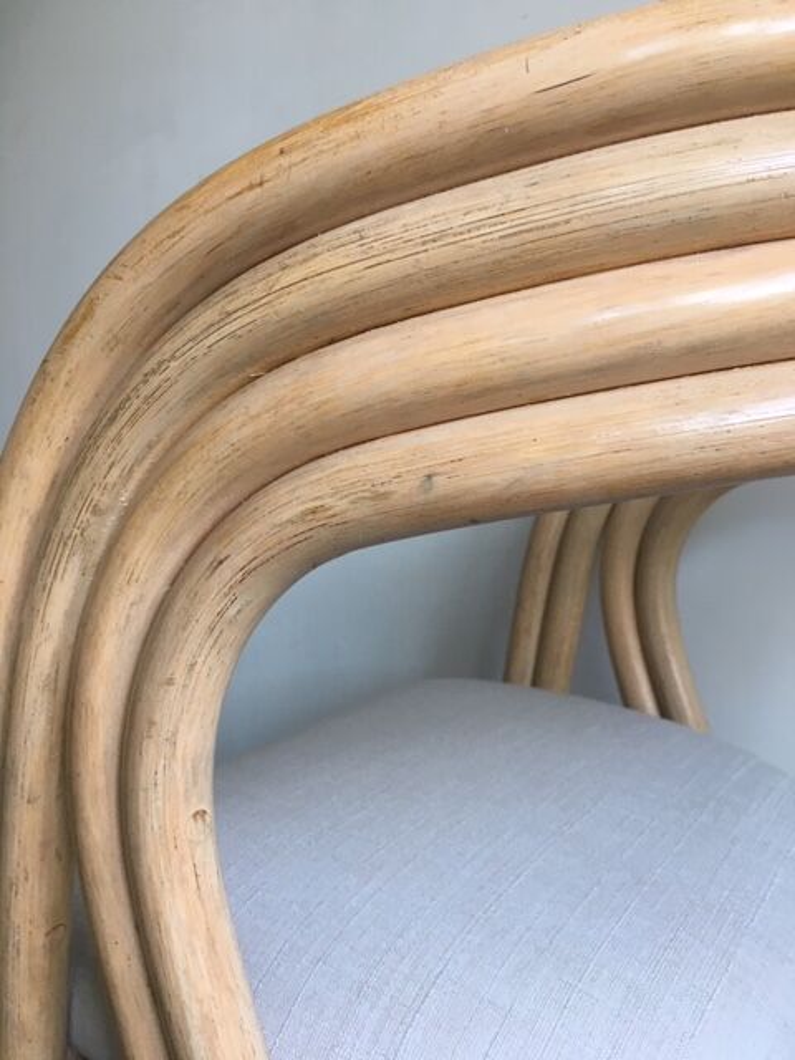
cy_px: 530
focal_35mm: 29
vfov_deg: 61.7
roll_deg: -0.1
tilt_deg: -6.9
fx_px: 888
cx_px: 398
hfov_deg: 48.2
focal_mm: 4.15
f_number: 2.2
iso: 40
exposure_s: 1/33
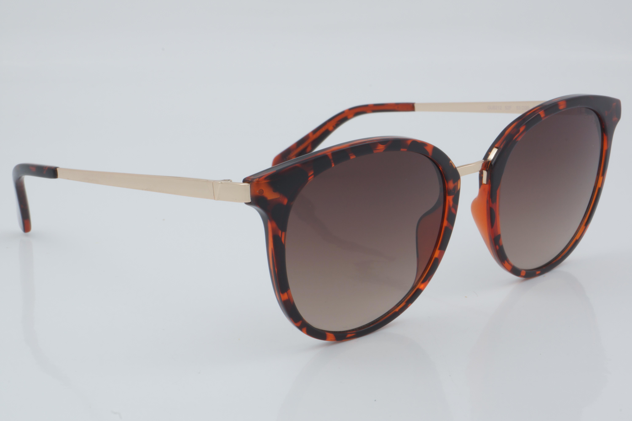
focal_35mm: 75
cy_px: 210
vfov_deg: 18.2
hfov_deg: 27.0
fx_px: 1317
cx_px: 316
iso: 100
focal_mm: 50
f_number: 32
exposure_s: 1/4
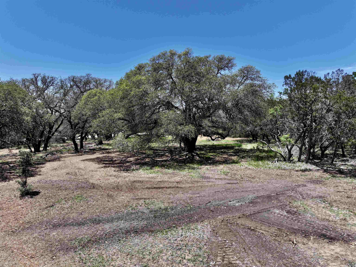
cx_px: 178
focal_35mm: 24
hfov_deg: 71.6
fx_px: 247
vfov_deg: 56.8
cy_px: 134
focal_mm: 12.29
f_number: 2.8
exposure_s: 1/100
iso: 100
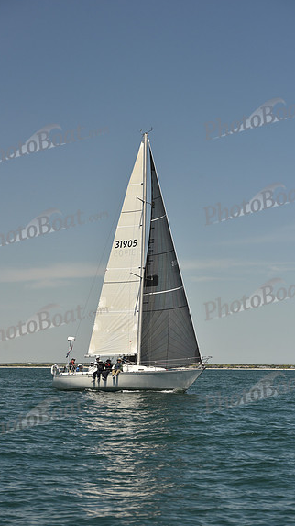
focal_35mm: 87
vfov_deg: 24.5
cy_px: 263
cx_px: 156
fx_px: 1211
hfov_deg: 13.9
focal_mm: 82
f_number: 6.3
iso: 250
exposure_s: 1/800
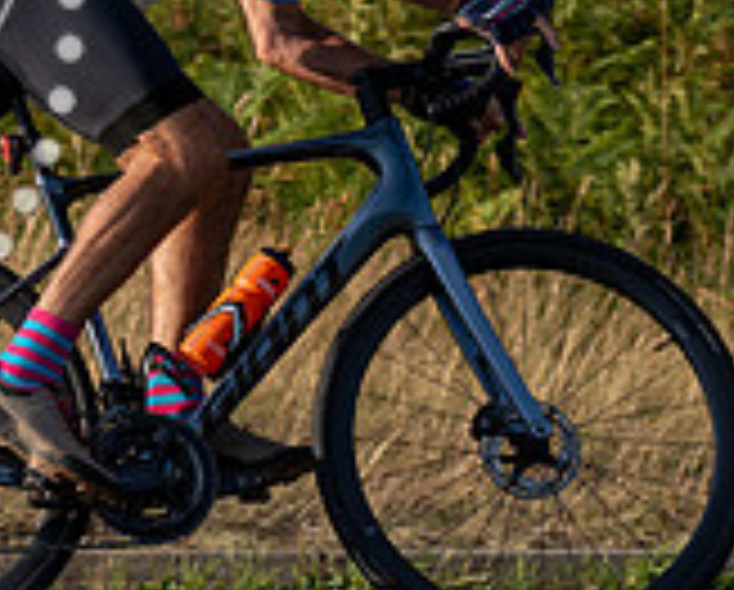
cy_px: -227
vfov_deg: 4.5
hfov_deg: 5.6
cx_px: 360
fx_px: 7552
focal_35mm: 347
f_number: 4
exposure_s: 1/1000
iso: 125
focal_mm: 104
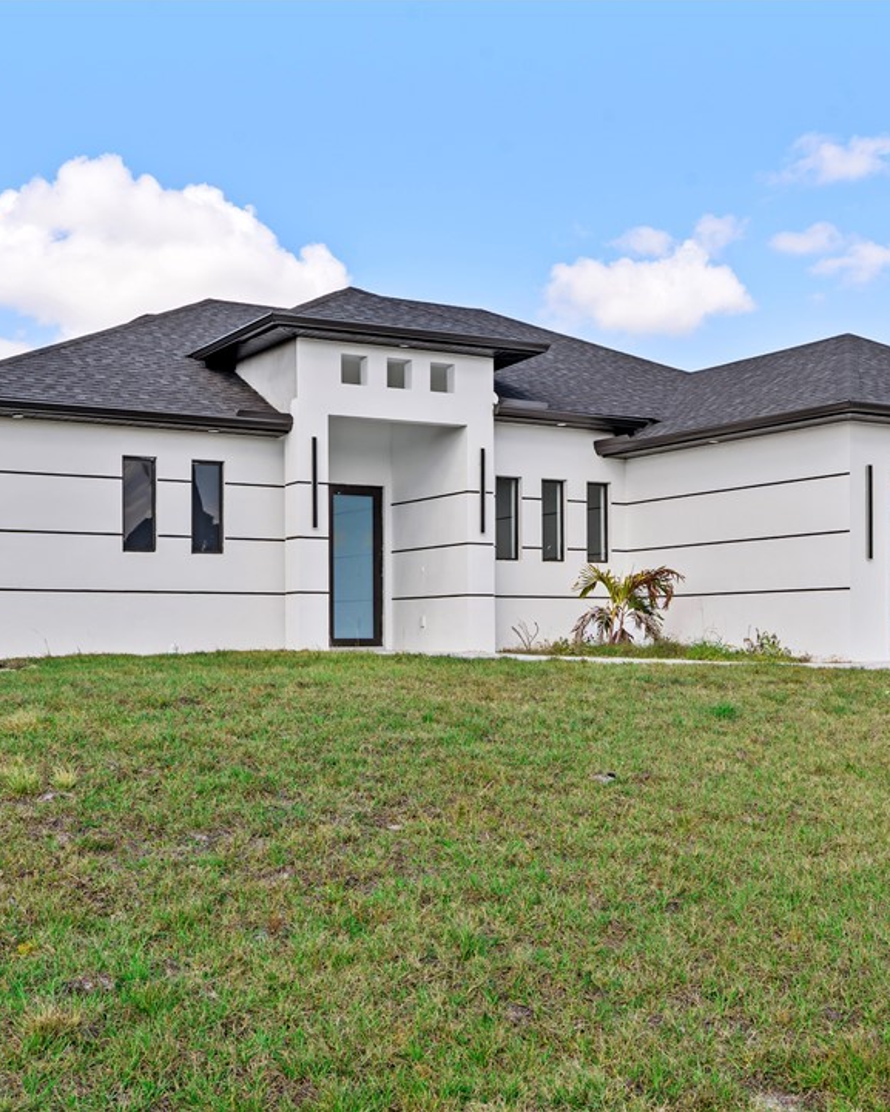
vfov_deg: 44.1
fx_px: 1373
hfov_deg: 35.9
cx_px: 503
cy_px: 555
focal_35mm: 42
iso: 100
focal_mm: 29.5
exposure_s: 1/160
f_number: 10
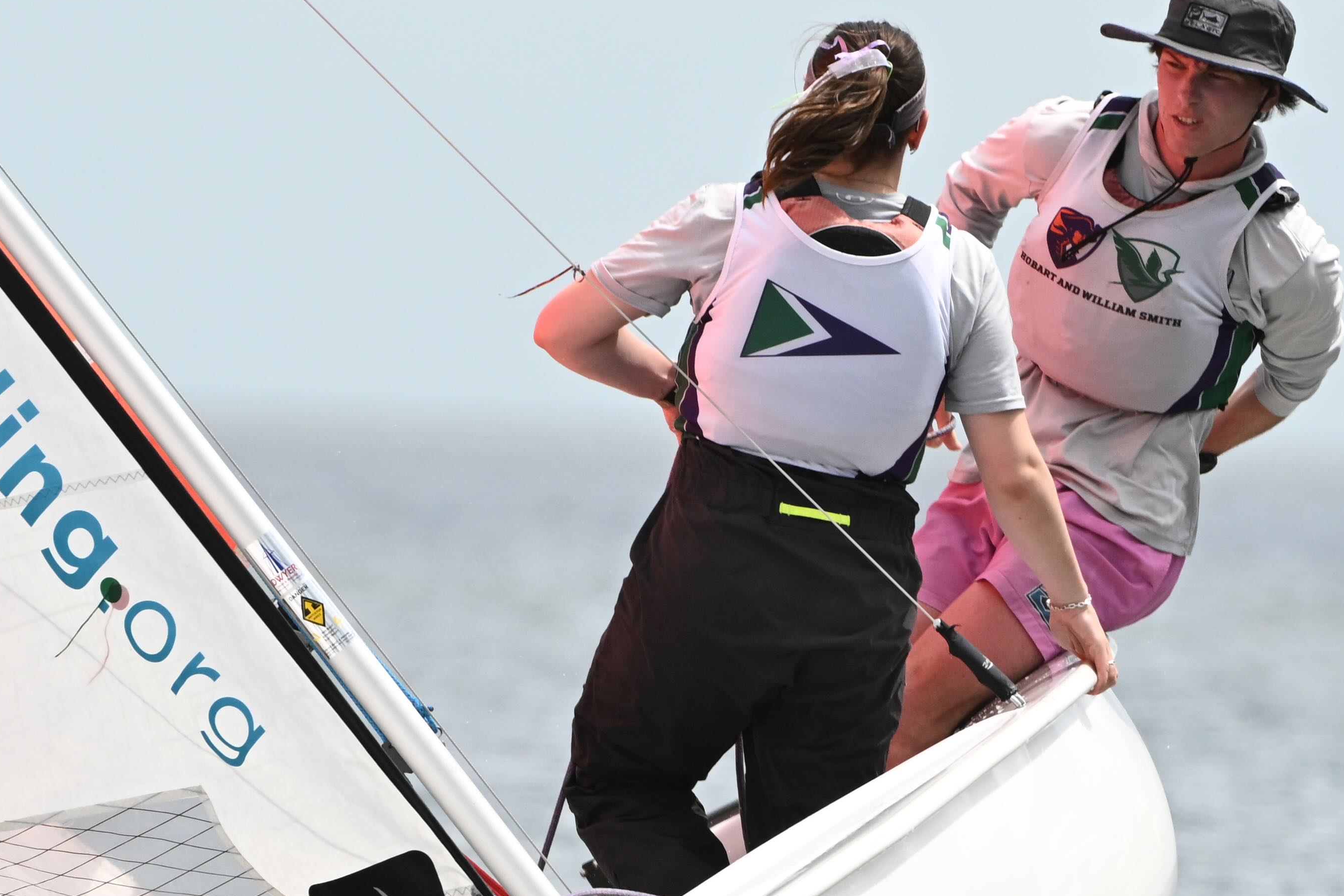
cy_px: 289
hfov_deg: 1.7
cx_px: 1308
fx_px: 45655
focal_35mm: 1223
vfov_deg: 1.1
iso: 500
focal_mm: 400
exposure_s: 1/2000
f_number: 5.6
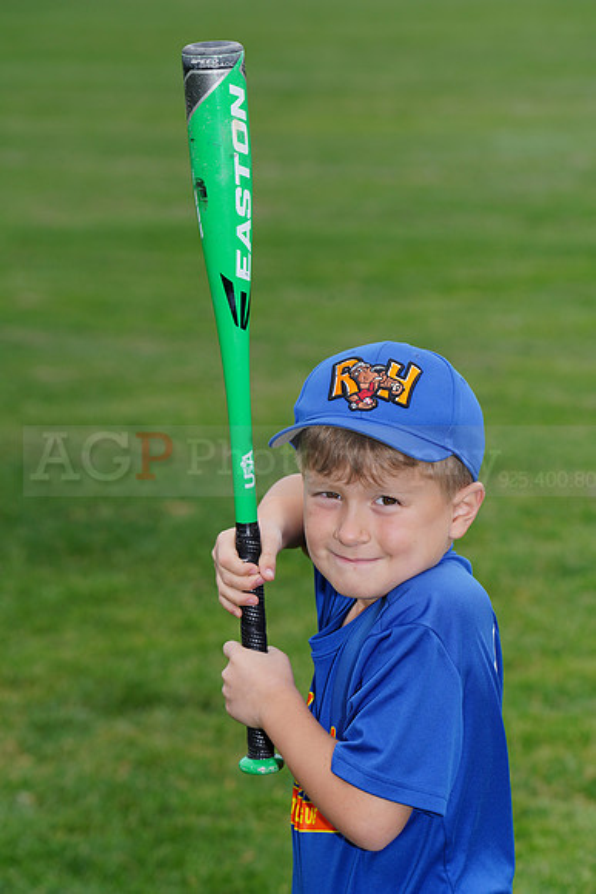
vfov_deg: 10.3
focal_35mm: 200
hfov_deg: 6.9
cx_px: 298
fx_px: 4963
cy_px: 447
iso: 160
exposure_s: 1/200
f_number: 9
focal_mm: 200
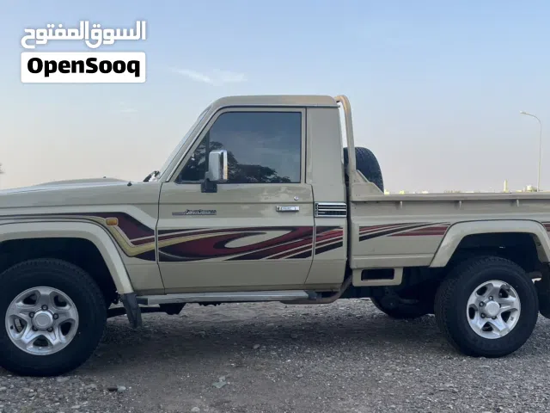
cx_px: 275
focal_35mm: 26
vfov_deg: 53.1
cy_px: 206
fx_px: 413
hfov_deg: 67.3
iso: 50
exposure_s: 1/878
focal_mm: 5.1
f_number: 1.6
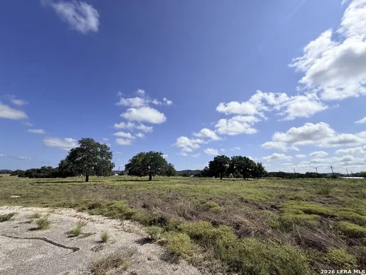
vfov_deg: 85.7
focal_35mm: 14
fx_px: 148
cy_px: 138
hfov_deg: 102.1
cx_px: 183
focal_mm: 2.22
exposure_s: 1/4425
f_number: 2.2
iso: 50
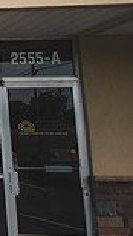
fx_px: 600
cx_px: -307
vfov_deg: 22.0
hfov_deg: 9.2
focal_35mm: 96
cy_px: 54
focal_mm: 24
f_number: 2.8
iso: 100
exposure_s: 1/800
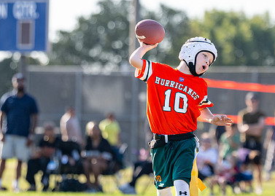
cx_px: 186
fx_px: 2920
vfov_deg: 3.8
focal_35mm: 374
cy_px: 82
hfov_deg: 5.4
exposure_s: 1/2500
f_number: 2.8
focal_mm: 142
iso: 250
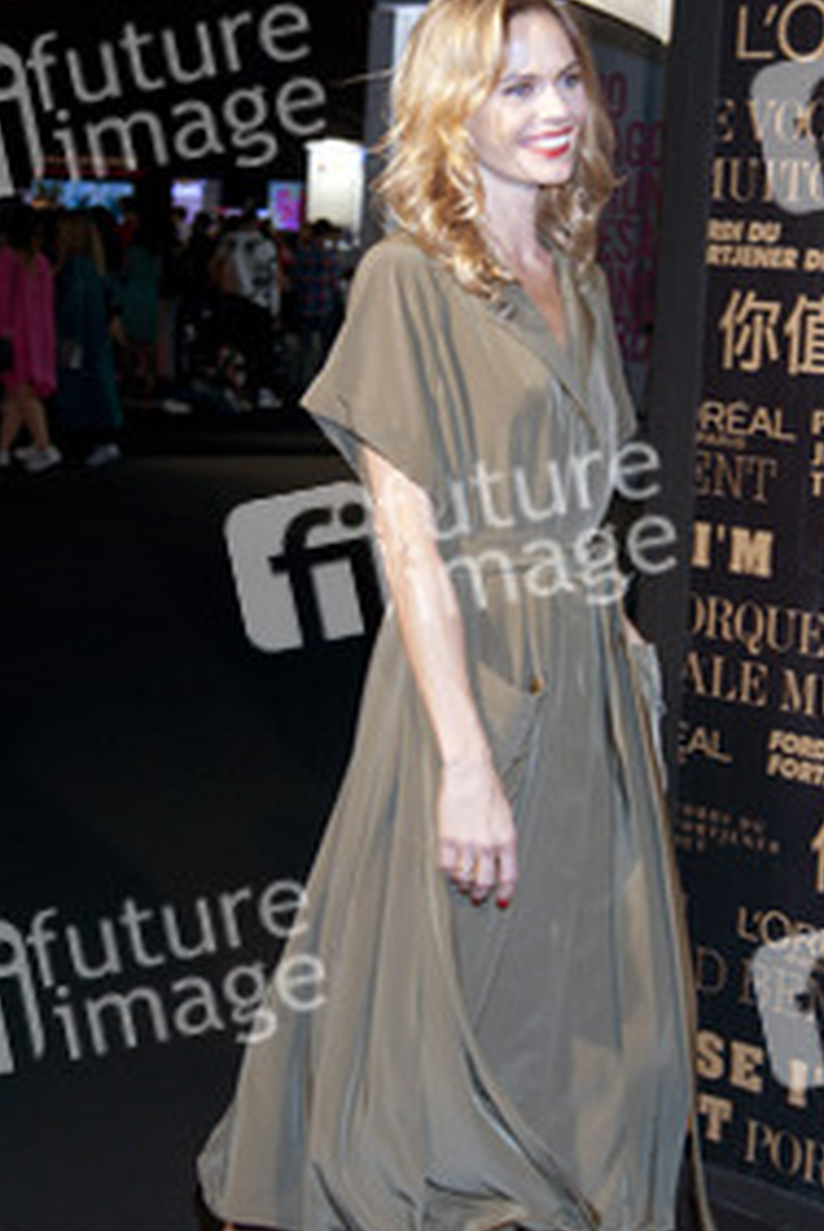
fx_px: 1849
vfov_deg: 36.6
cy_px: 767
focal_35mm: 54
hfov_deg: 24.9
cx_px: 581
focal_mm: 38
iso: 1000
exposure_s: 1/160
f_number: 4
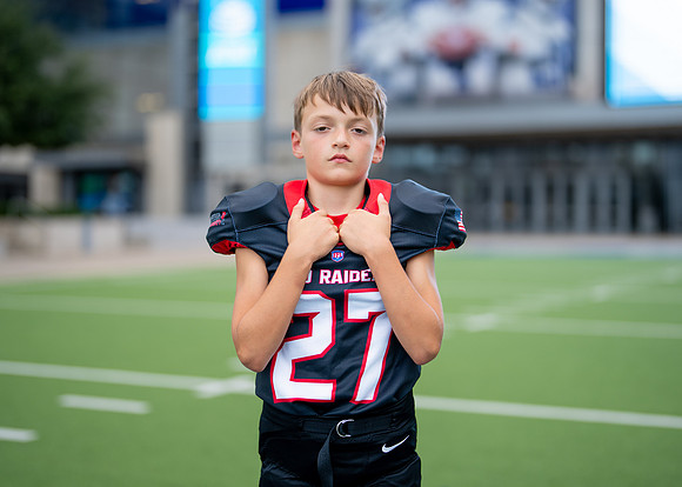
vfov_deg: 23.7
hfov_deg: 32.8
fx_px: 1159
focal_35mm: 60
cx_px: 353
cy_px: 217
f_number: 1.2
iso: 100
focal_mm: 50
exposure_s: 1/1250
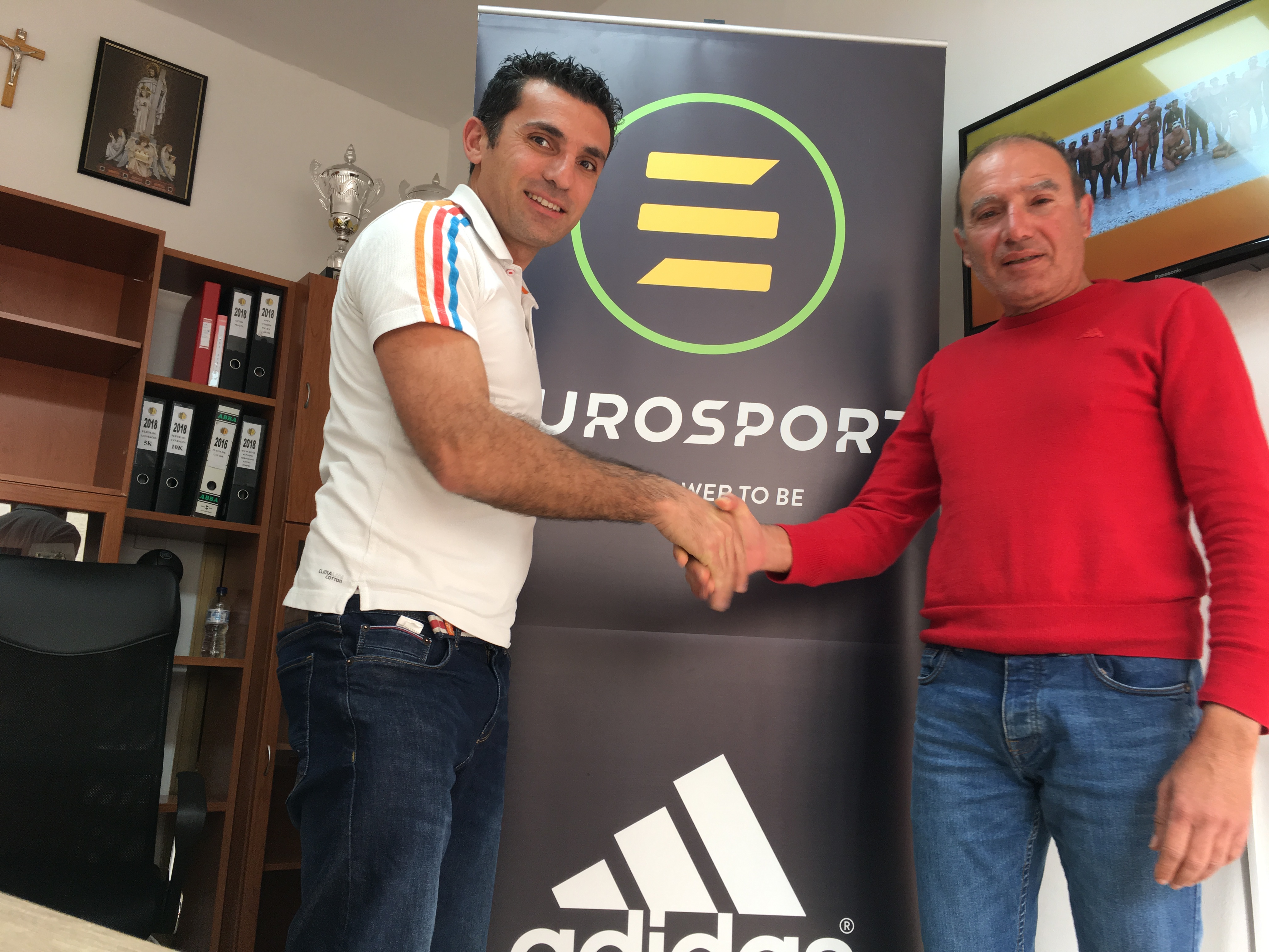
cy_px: 476
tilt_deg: +14.3
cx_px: 634
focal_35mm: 29
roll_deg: -2.9
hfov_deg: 61.7
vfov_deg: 48.2
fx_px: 1063
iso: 40
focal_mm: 4.15
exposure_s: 1/33
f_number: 2.2
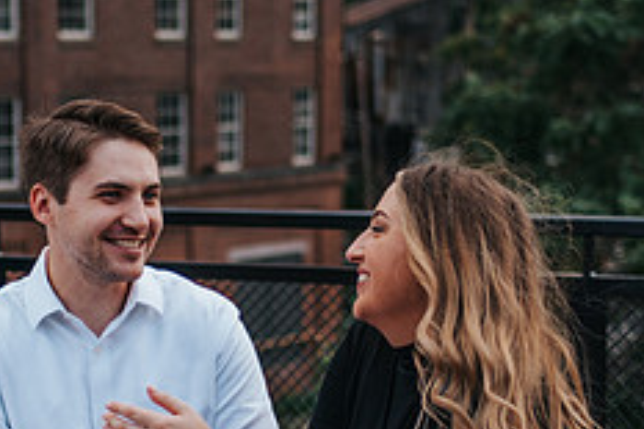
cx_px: 199
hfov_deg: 18.5
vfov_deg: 12.4
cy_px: 294
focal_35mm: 110
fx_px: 1966
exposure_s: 1/800
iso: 200
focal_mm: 35
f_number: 1.8
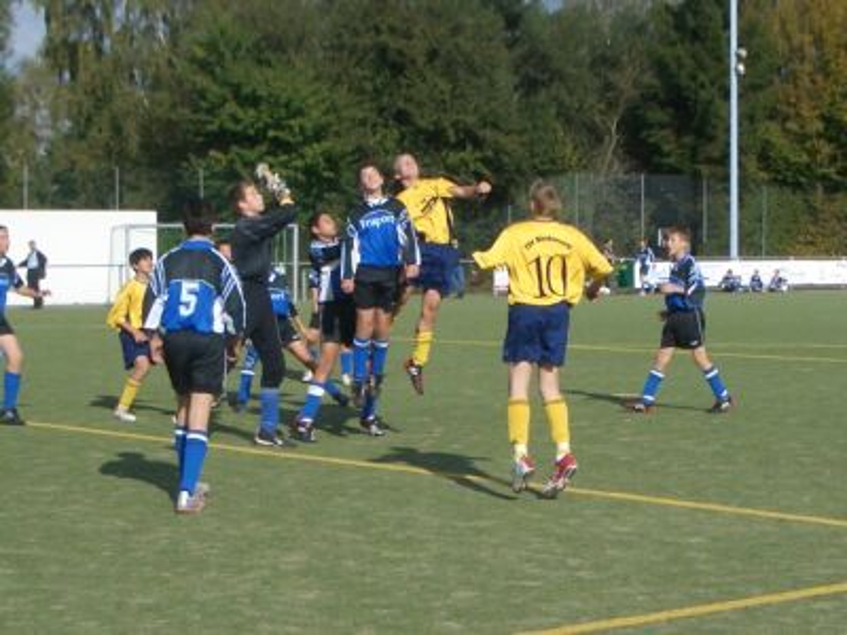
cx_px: 424
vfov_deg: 35.1
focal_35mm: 41
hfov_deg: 45.8
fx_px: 1003
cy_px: 318
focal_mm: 6.8
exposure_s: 1/640
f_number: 4.6
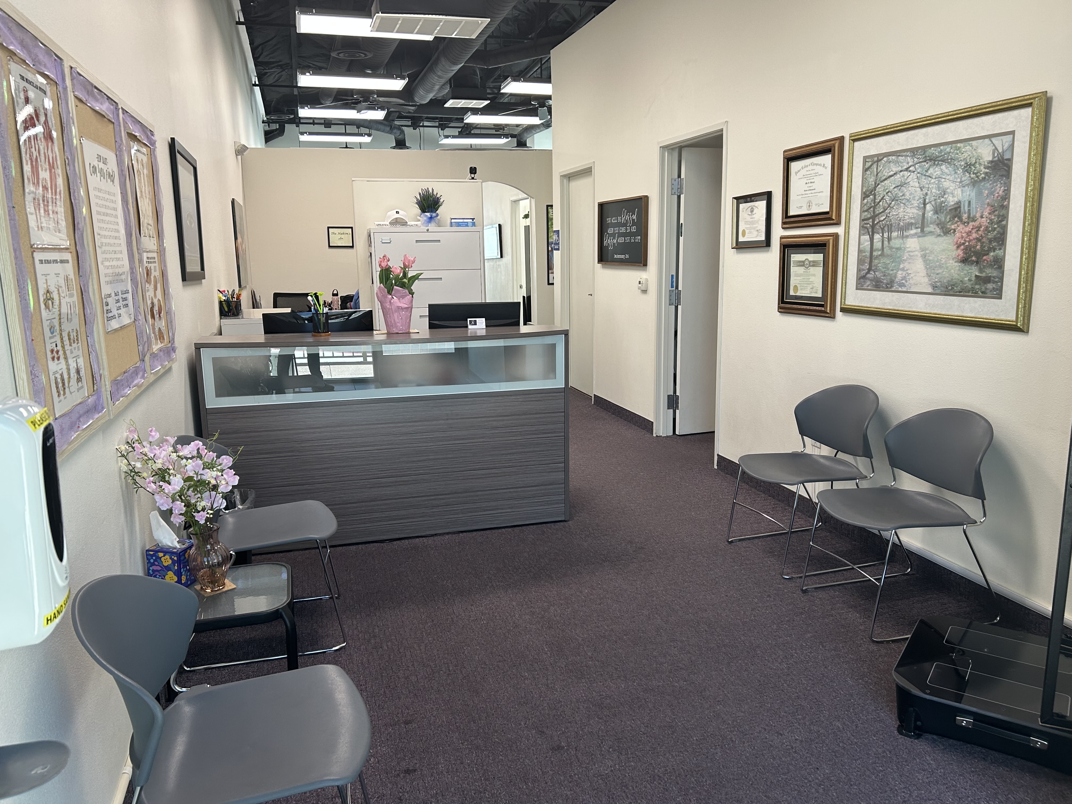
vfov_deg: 53.1
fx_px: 805
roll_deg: +0.8
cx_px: 536
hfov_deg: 67.3
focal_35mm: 26
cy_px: 402
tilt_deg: -11.0
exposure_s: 1/60
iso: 100
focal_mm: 5.7
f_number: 1.5
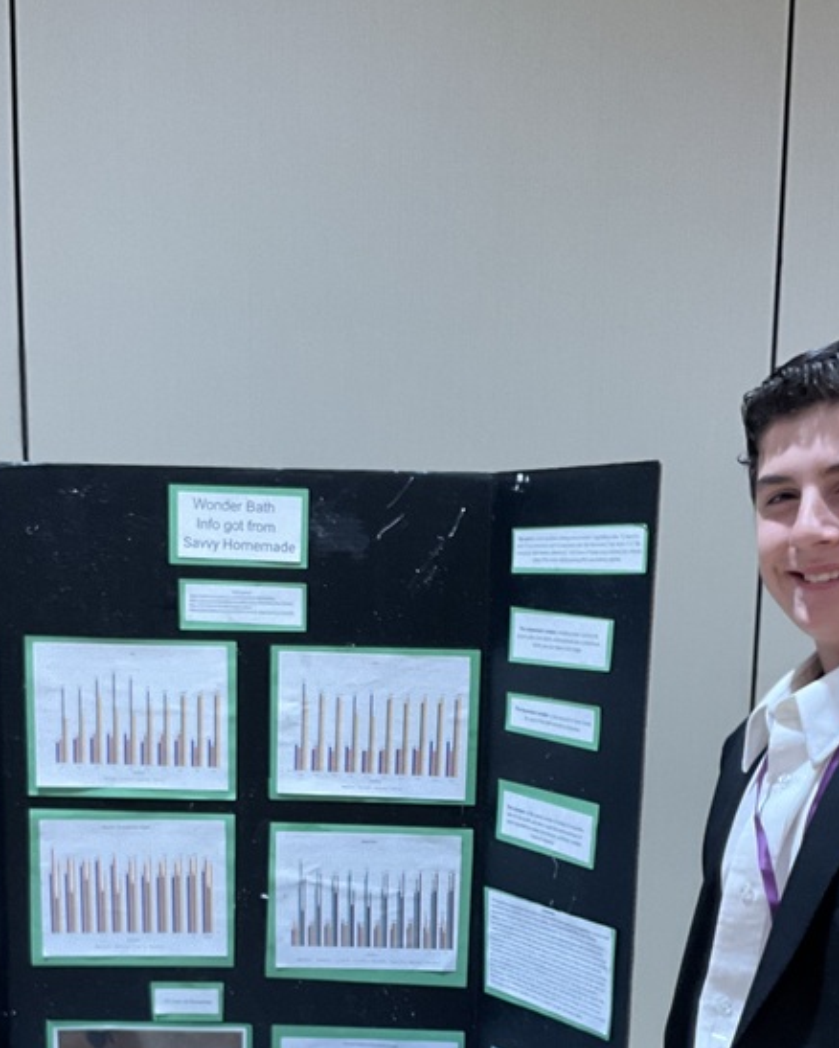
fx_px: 1644
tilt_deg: -11.3
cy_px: 900
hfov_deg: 28.6
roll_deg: -0.9
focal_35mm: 53
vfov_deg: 33.8
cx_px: 400
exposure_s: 1/60
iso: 125
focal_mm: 3
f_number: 1.8
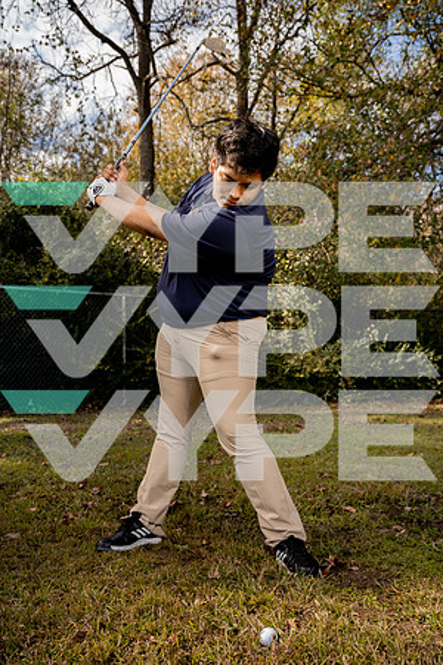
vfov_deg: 61.9
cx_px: 222
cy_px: 332
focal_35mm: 30
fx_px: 554
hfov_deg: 43.6
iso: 64
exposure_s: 1/250
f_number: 4.5
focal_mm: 30
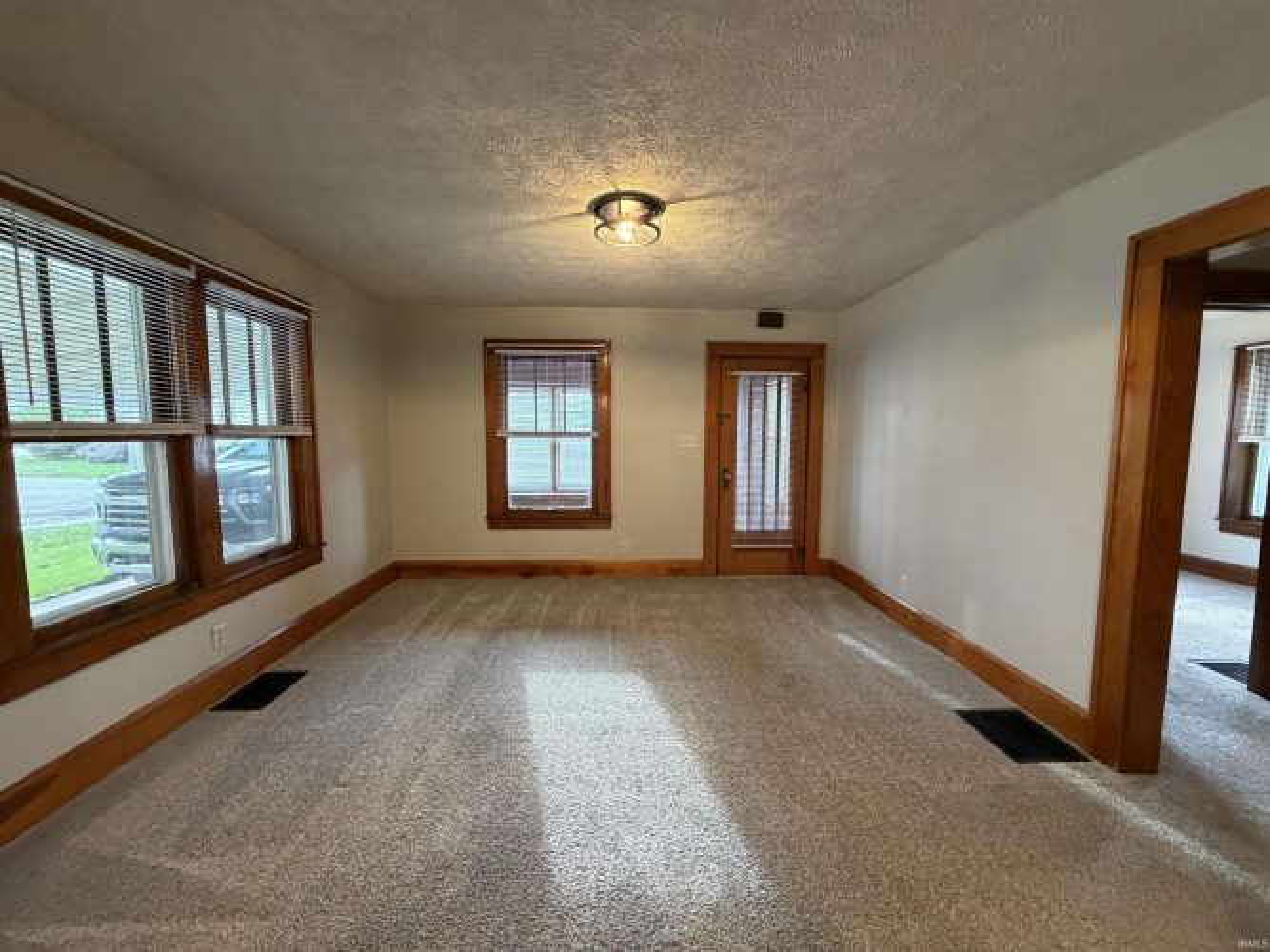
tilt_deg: -5.3
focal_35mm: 14
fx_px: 514
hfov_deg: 102.1
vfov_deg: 85.7
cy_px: 476
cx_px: 635
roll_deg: +0.1
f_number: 2.2
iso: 400
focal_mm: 2.2
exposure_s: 1/60
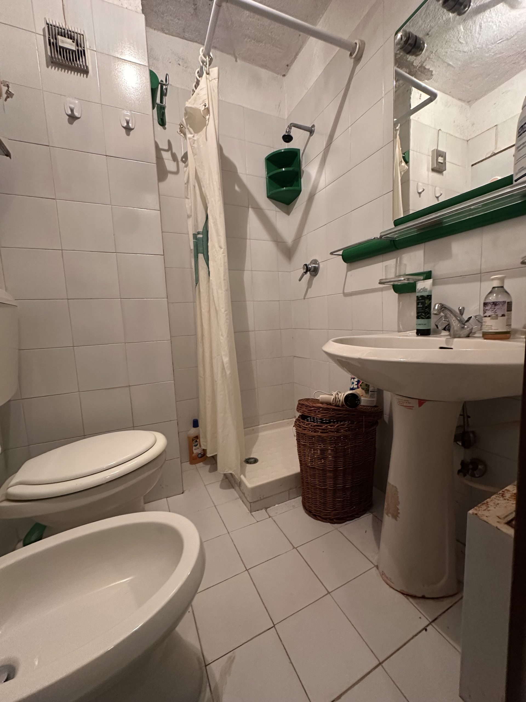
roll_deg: +2.1
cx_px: 263
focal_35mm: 14
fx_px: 284
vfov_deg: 102.1
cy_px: 351
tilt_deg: -7.2
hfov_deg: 85.7
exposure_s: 1/50
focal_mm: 2.22
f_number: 2.2
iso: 500
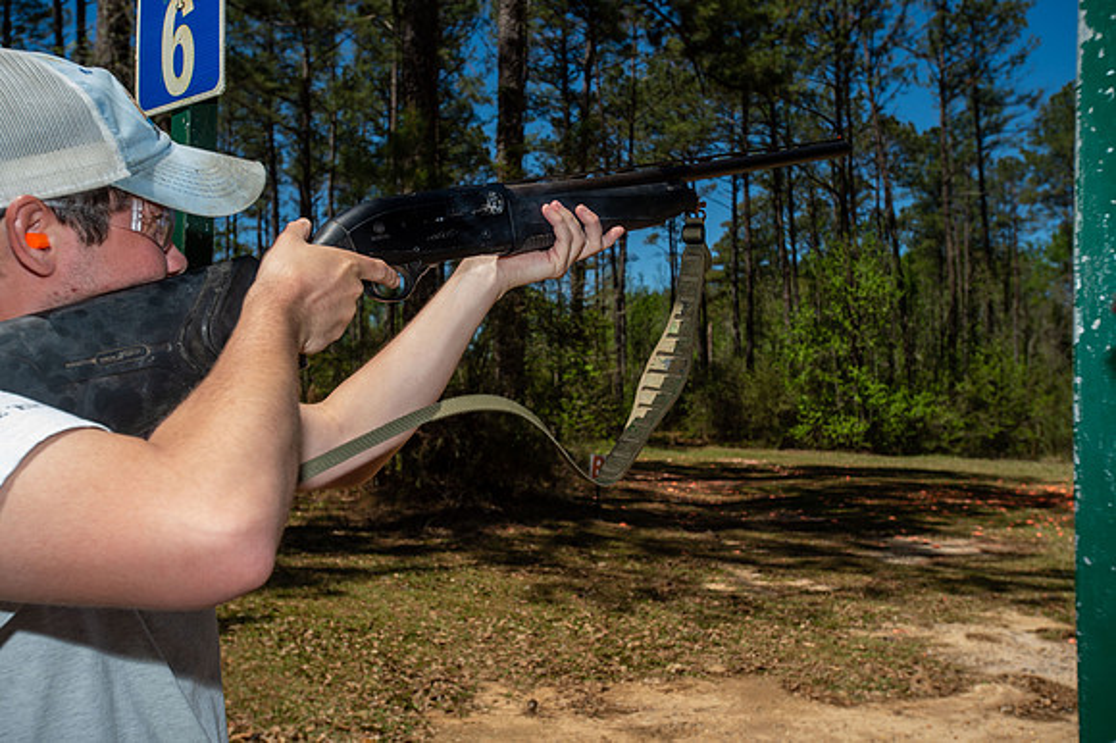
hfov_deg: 54.5
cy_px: 372
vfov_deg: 37.8
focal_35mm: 35
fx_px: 1084
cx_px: 558
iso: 100
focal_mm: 35
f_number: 8
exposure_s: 1/250
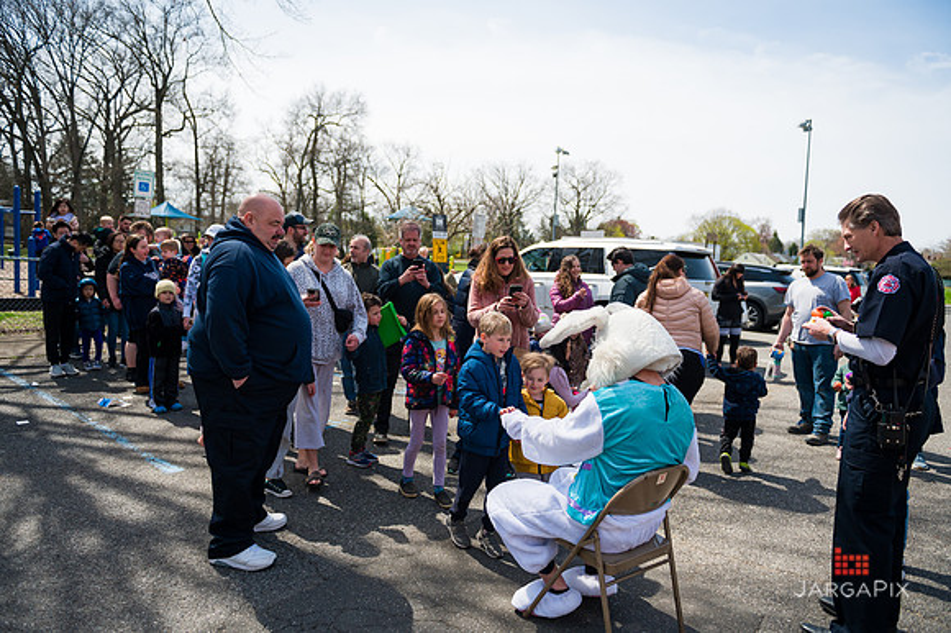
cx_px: 476
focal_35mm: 24
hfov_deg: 73.8
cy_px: 316
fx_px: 634
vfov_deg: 53.1
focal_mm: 24
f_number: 4
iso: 200
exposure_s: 1/3200
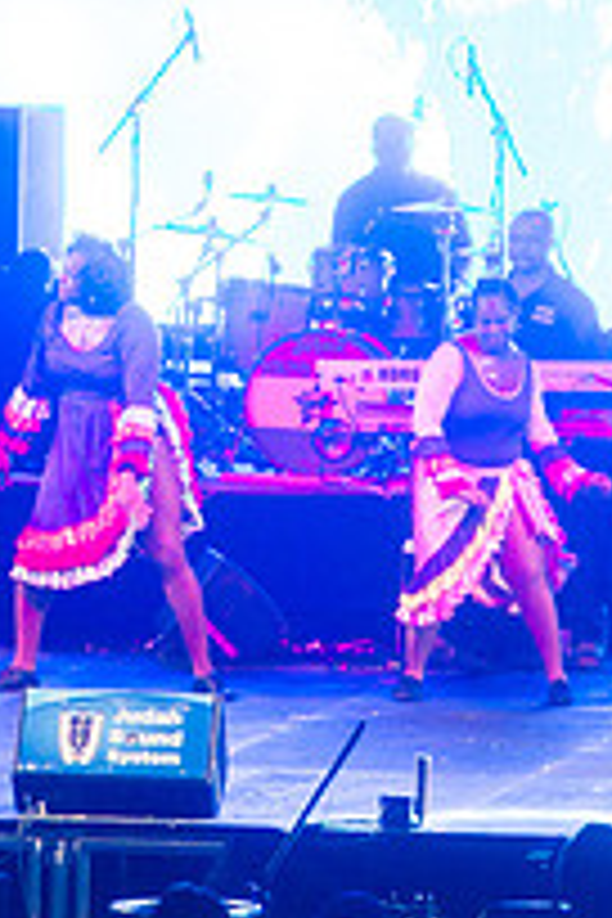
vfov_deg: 3.5
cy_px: 207
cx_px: -45
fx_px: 15222
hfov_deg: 2.3
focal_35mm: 597
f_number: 5.6
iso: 3200
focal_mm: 210
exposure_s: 1/200
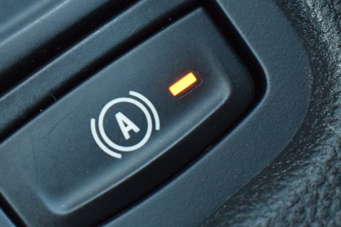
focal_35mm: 146
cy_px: 26
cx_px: 33
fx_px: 1382
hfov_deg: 13.9
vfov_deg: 9.4
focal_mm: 34
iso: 3200
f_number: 4.5
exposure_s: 1/80
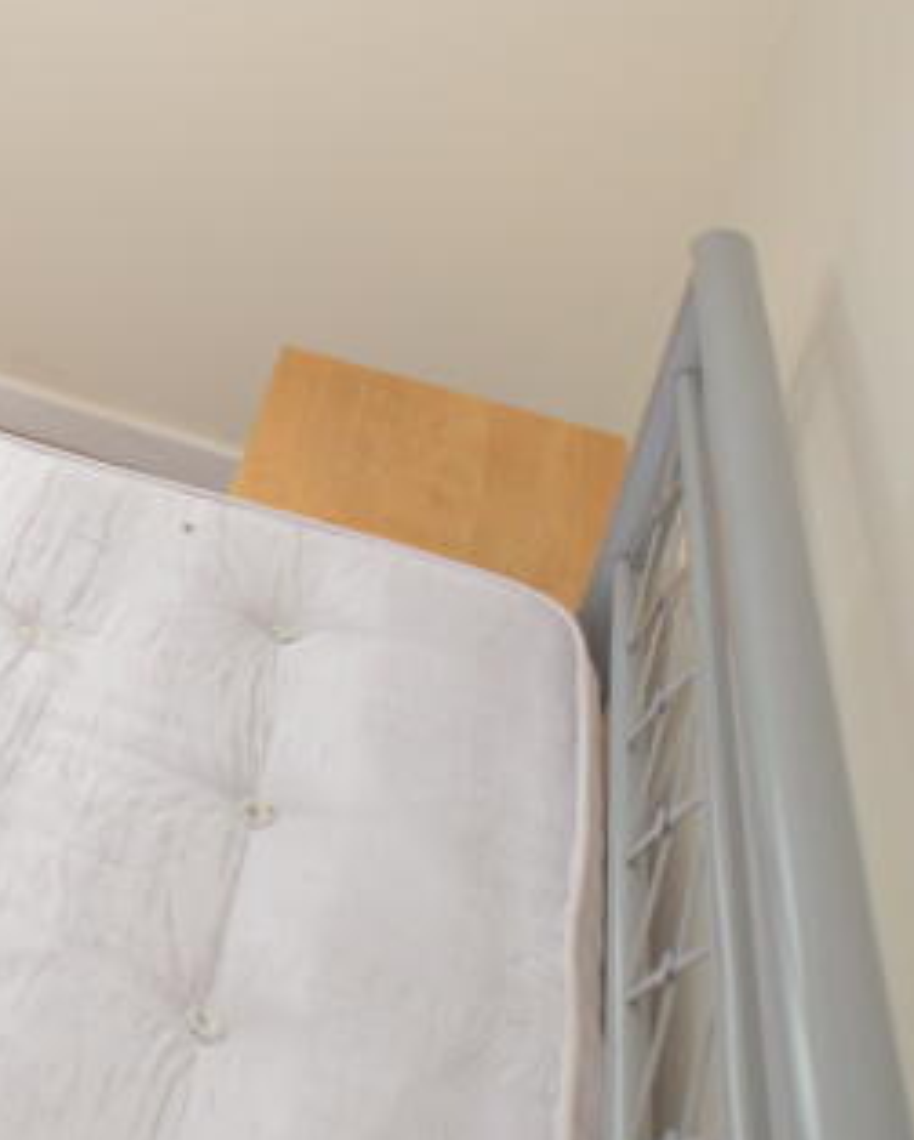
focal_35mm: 46
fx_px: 1553
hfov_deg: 19.4
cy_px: 89
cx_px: -892
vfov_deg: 37.4
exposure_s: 1/80
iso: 400
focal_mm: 10
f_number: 4.5
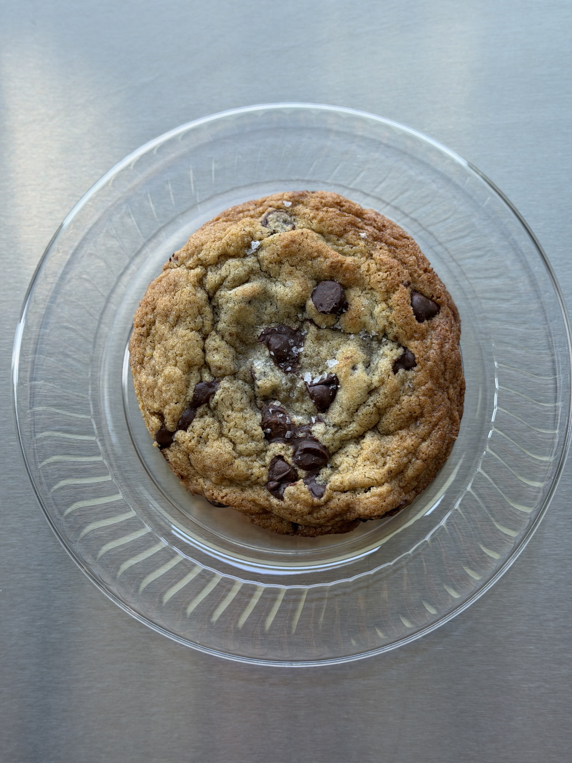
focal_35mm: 48
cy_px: 382
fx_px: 1058
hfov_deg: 30.3
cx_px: 286
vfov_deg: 39.7
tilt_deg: -87.6
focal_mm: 6.76
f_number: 1.78
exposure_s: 1/120
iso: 100
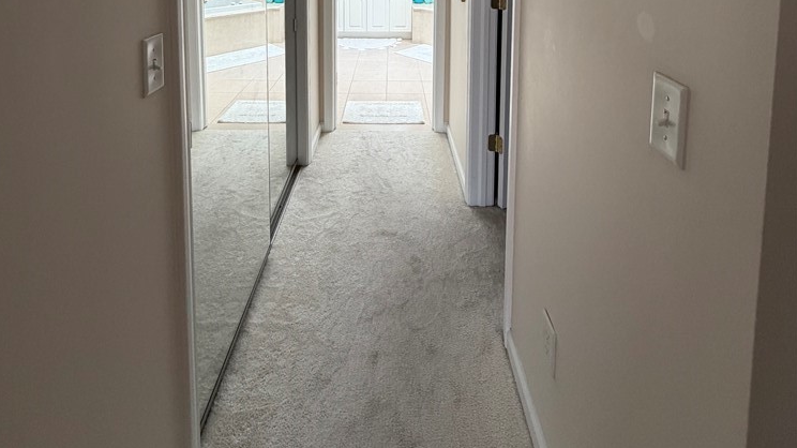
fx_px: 444
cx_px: 389
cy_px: -29
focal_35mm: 21
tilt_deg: -5.7
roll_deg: -0.9
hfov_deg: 83.8
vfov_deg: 43.3
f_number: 2.2
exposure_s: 1/60
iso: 200
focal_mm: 2.22
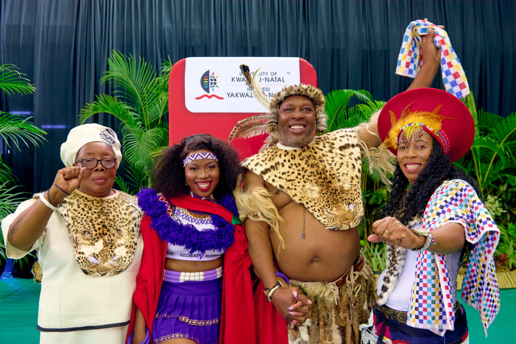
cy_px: 172
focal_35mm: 29
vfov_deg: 45.0
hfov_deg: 63.6
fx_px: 416
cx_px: 258
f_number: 5.6
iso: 3200
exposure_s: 1/125
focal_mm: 29
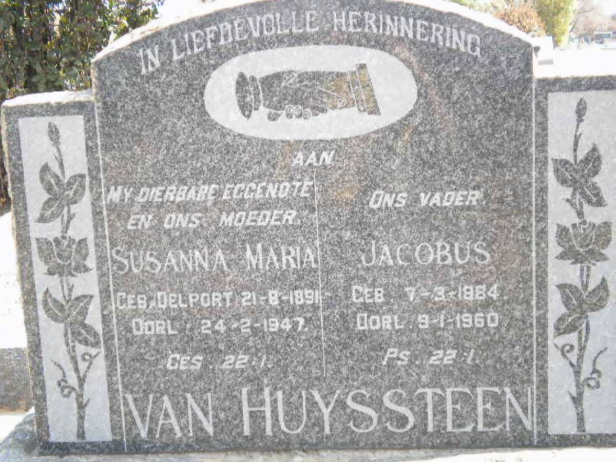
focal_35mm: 52
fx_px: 925
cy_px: 231
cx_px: 308
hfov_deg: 36.8
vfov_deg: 28.0
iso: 80
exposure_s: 1/71.6
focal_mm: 9.3
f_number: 3.9
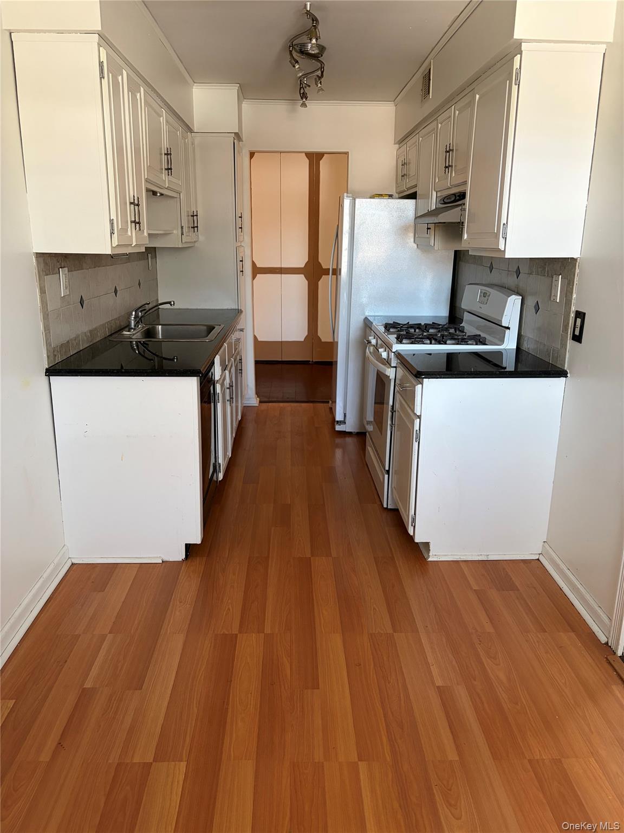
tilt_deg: -15.3
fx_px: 625
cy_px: 416
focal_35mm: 26
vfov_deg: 67.3
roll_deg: -0.1
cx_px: 312
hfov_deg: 53.1
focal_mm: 5.96
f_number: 1.6
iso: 250
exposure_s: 1/60
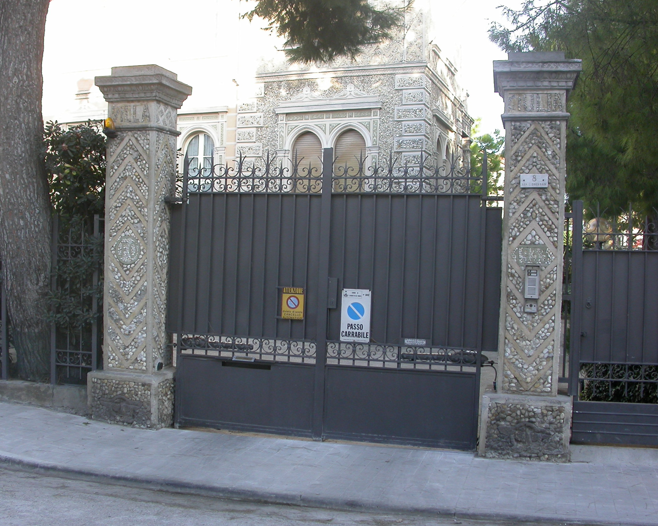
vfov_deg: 37.3
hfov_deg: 45.8
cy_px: 261
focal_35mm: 40
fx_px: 779
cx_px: 306
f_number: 3.7
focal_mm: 7.85
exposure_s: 1/79.4
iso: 100
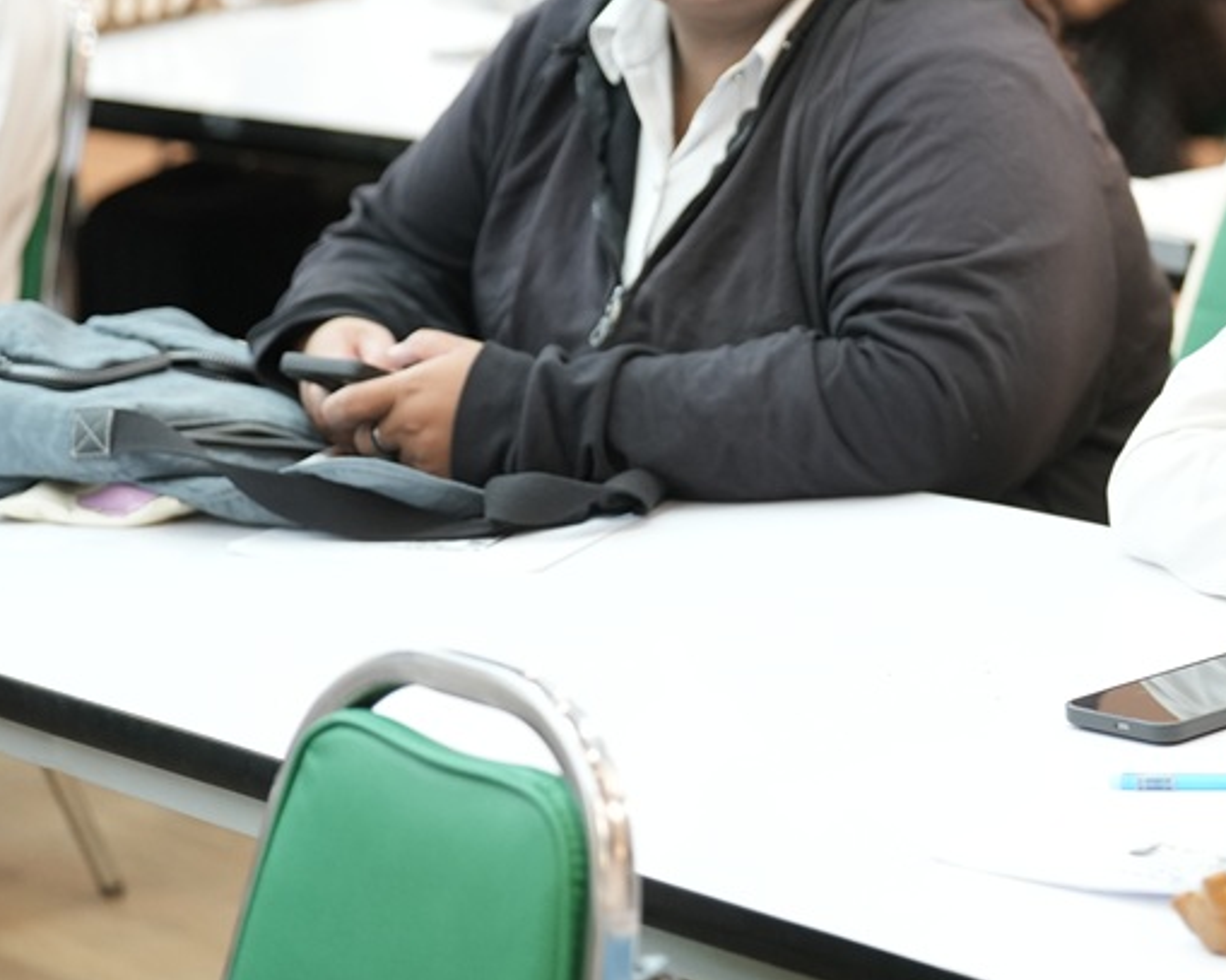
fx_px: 4680
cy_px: 205
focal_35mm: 129
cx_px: 1190
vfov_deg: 11.9
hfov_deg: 14.7
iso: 2000
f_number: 2.8
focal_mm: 70
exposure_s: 1/125
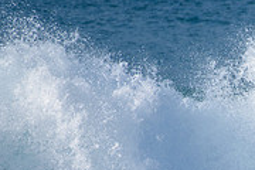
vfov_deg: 0.8
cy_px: 213
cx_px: 330
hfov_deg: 1.2
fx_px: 11722
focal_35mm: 1655
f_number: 5.6
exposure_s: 1/2000
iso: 400
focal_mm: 500
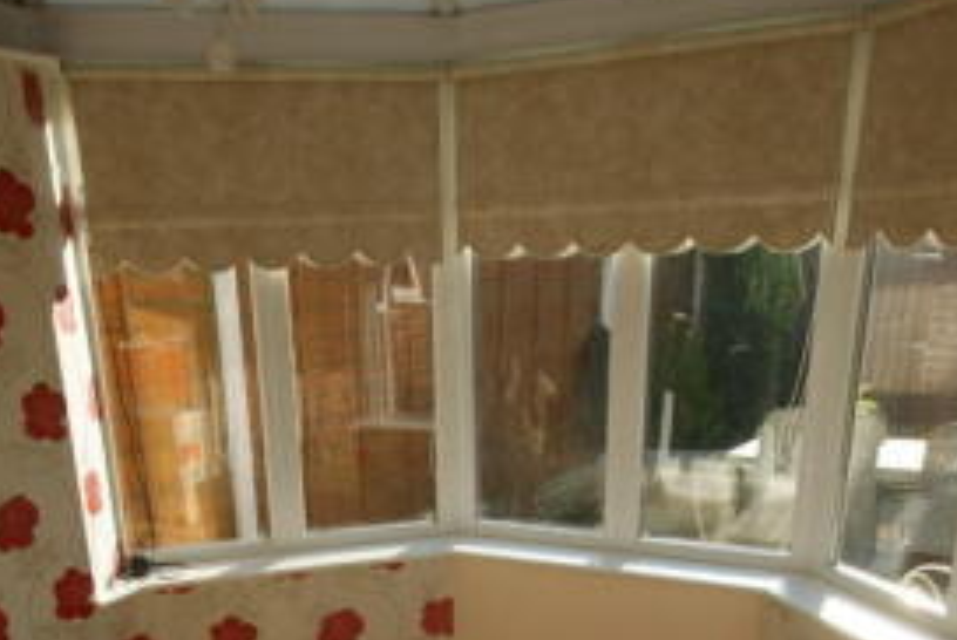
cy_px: 631
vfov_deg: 33.9
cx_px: 449
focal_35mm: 36
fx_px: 958
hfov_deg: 53.0
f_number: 9
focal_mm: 10
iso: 100
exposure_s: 1/80
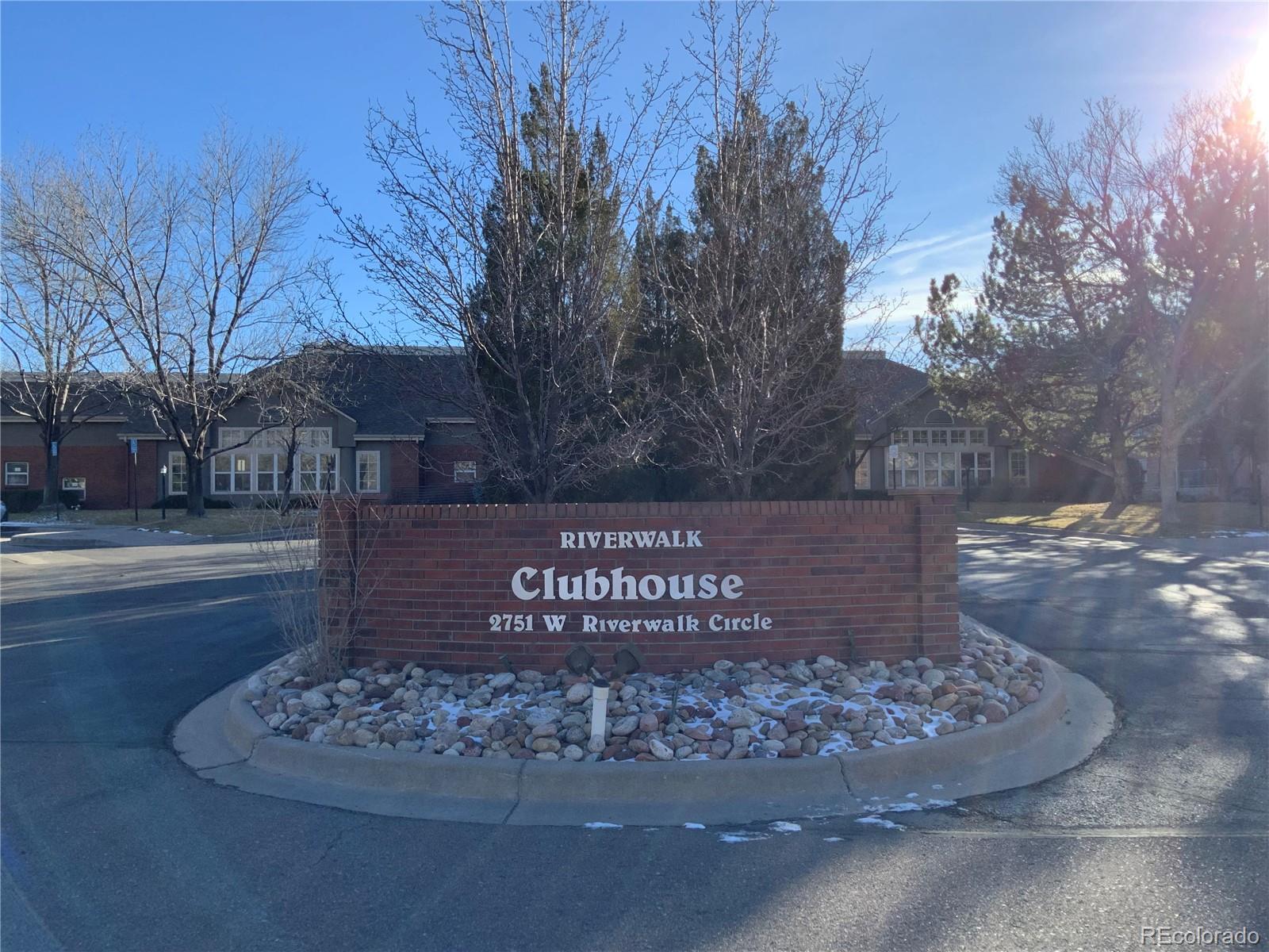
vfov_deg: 48.2
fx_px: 1063
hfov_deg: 61.7
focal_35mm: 29
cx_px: 634
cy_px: 476
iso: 16
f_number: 1.8
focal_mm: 3
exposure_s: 1/978
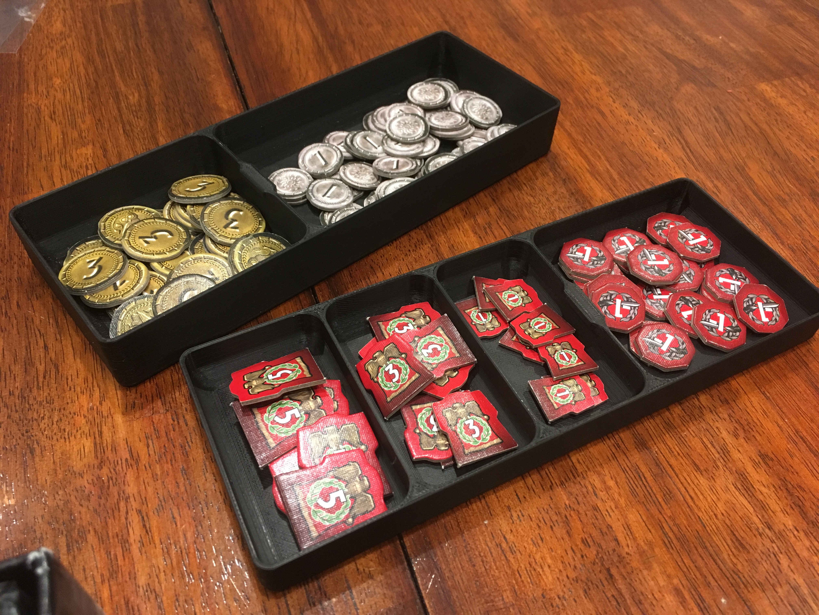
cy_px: 308
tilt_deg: -49.1
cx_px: 410
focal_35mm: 29
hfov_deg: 61.7
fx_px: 686
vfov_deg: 48.2
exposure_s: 1/30
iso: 160
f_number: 2.2
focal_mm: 4.15
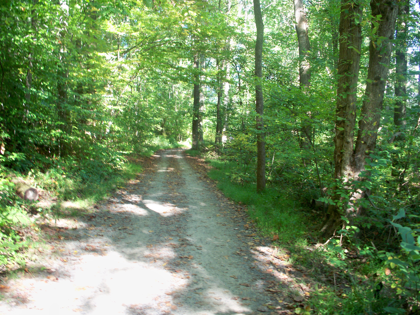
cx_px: 210
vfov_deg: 40.7
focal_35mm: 35
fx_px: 425
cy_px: 158
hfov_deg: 52.6
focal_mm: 7.54
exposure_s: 1/30
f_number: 2.8
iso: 80
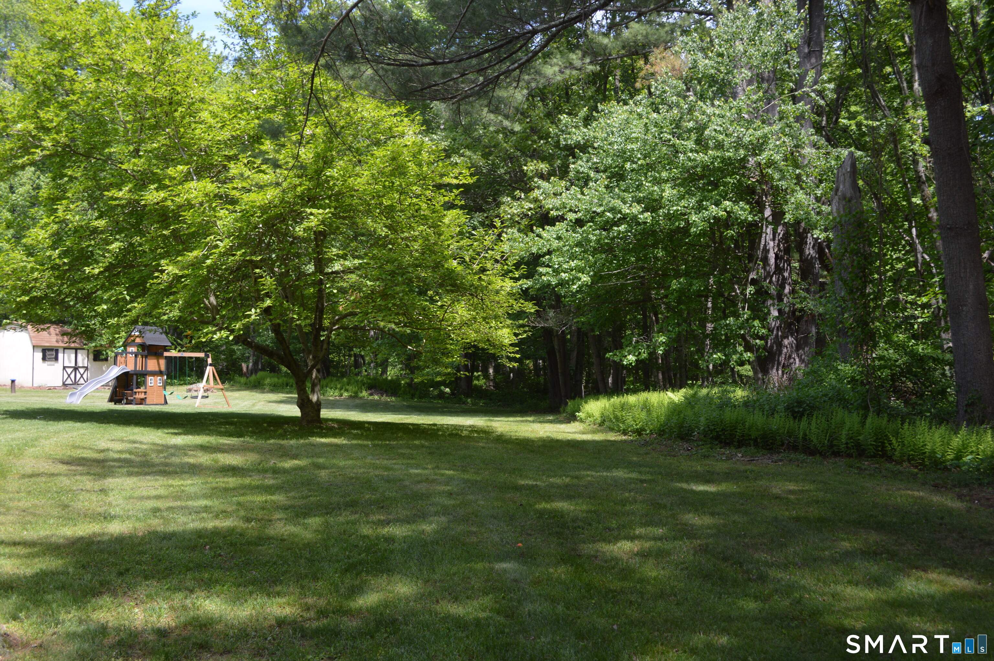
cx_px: 497
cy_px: 330
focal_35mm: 33
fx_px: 910
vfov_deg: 39.9
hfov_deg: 57.3
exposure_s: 1/125
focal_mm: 22
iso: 125
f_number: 5.6
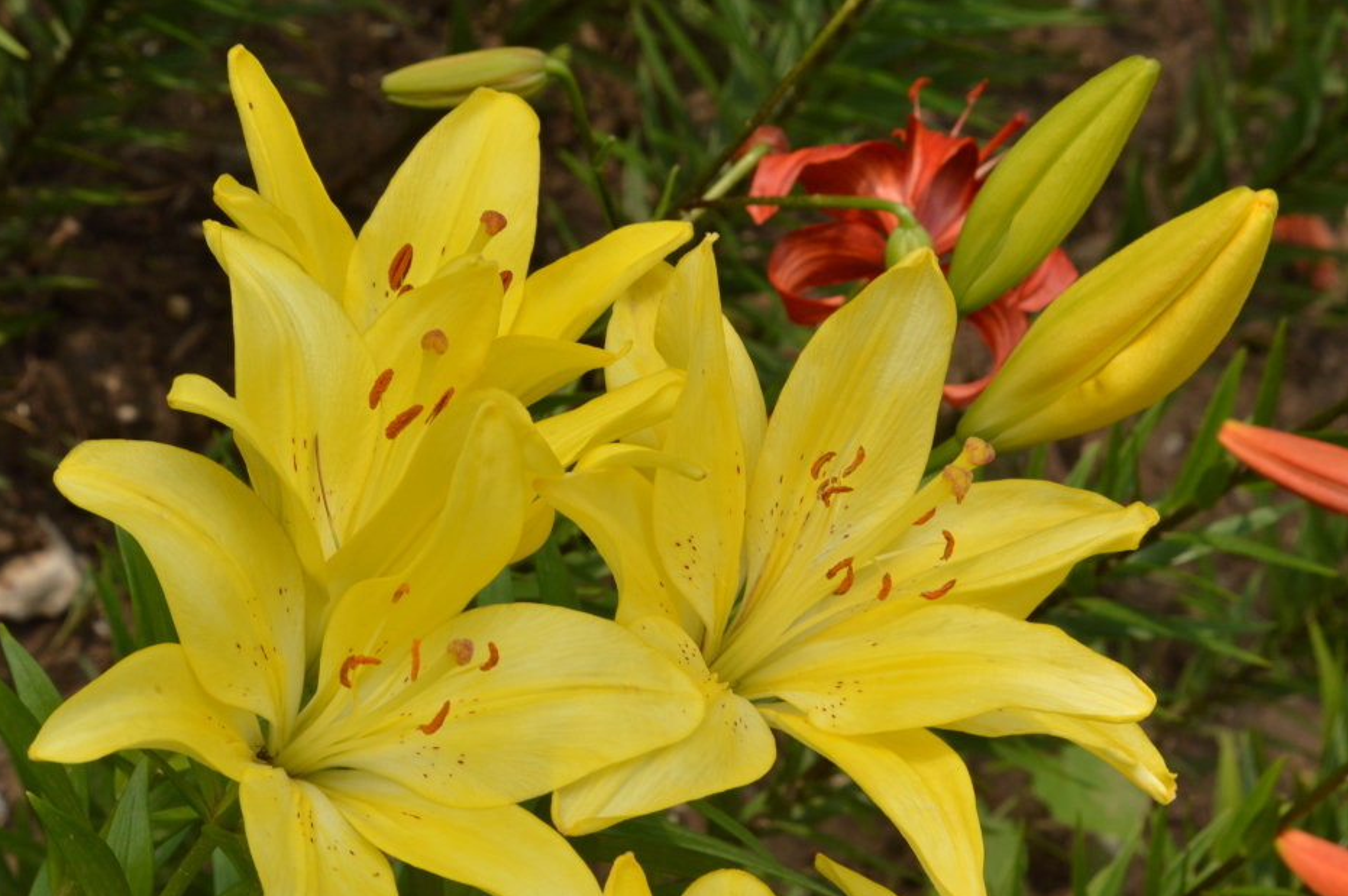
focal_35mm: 165
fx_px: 6173
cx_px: 666
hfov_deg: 12.5
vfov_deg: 8.3
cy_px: 468
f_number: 18
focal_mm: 100
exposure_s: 1/250
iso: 560
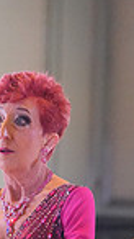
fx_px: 2650
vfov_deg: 5.1
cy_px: 388
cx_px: -17
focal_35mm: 419
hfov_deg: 2.9
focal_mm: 101
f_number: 3.5
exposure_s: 1/500
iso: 8000
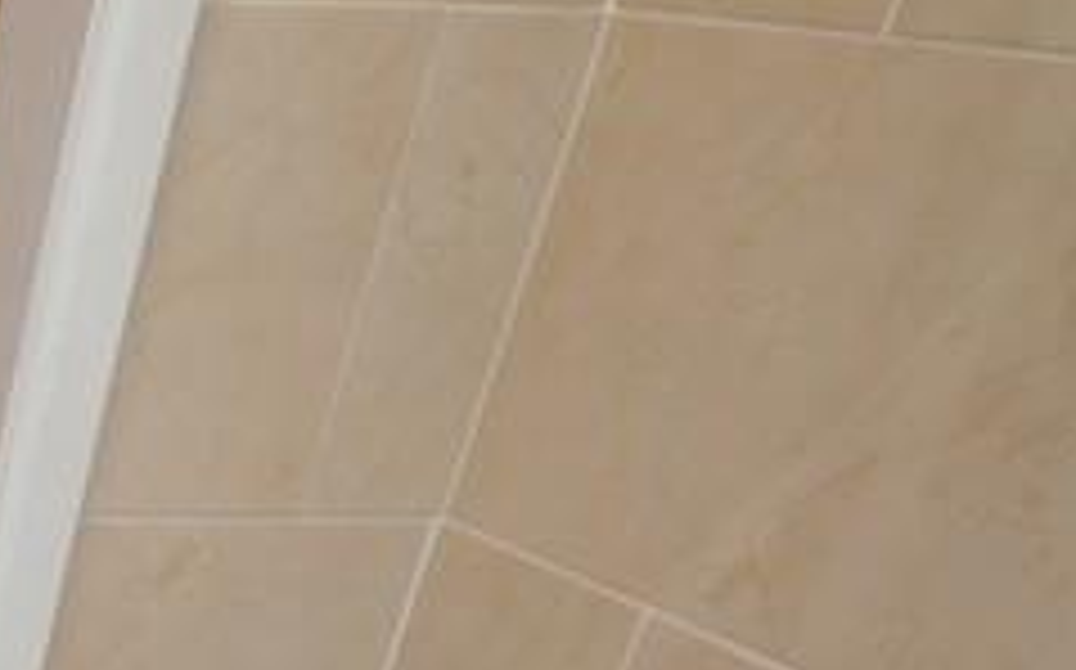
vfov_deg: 17.1
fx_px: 1875
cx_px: -689
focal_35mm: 64
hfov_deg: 23.1
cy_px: 1167
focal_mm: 10
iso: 500
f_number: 4
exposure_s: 1/60
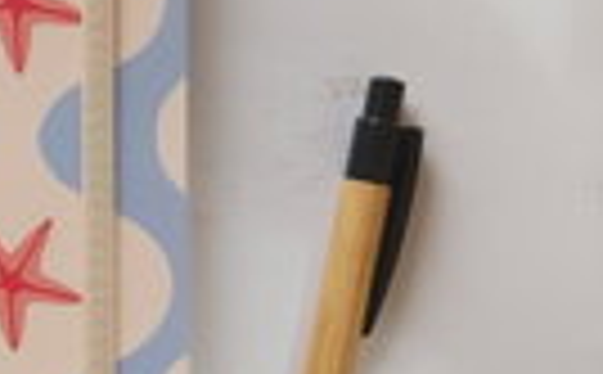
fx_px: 1803
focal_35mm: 110
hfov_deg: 17.2
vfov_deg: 11.8
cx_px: -292
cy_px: 119
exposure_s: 1/100
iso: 125
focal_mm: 3.92
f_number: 1.7
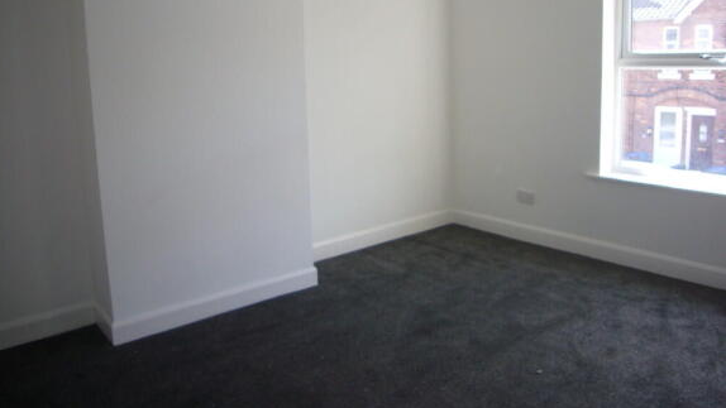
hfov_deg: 62.6
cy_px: 142
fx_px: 597
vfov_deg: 37.5
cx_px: 359
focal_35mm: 31
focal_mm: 4.6
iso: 80
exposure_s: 1/60
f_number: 2.8
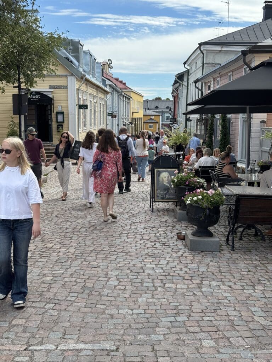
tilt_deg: -6.1
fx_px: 503
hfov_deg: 30.3
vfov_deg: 39.7
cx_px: 136
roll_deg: -0.3
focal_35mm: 48
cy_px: 181
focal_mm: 6.76
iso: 64
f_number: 1.78
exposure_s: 1/2252
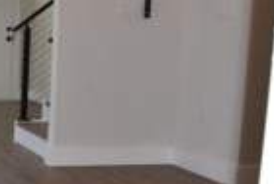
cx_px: -153
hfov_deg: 20.6
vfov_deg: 16.6
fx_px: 625
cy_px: 155
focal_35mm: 82
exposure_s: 1/125
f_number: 5.6
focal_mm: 24
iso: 360
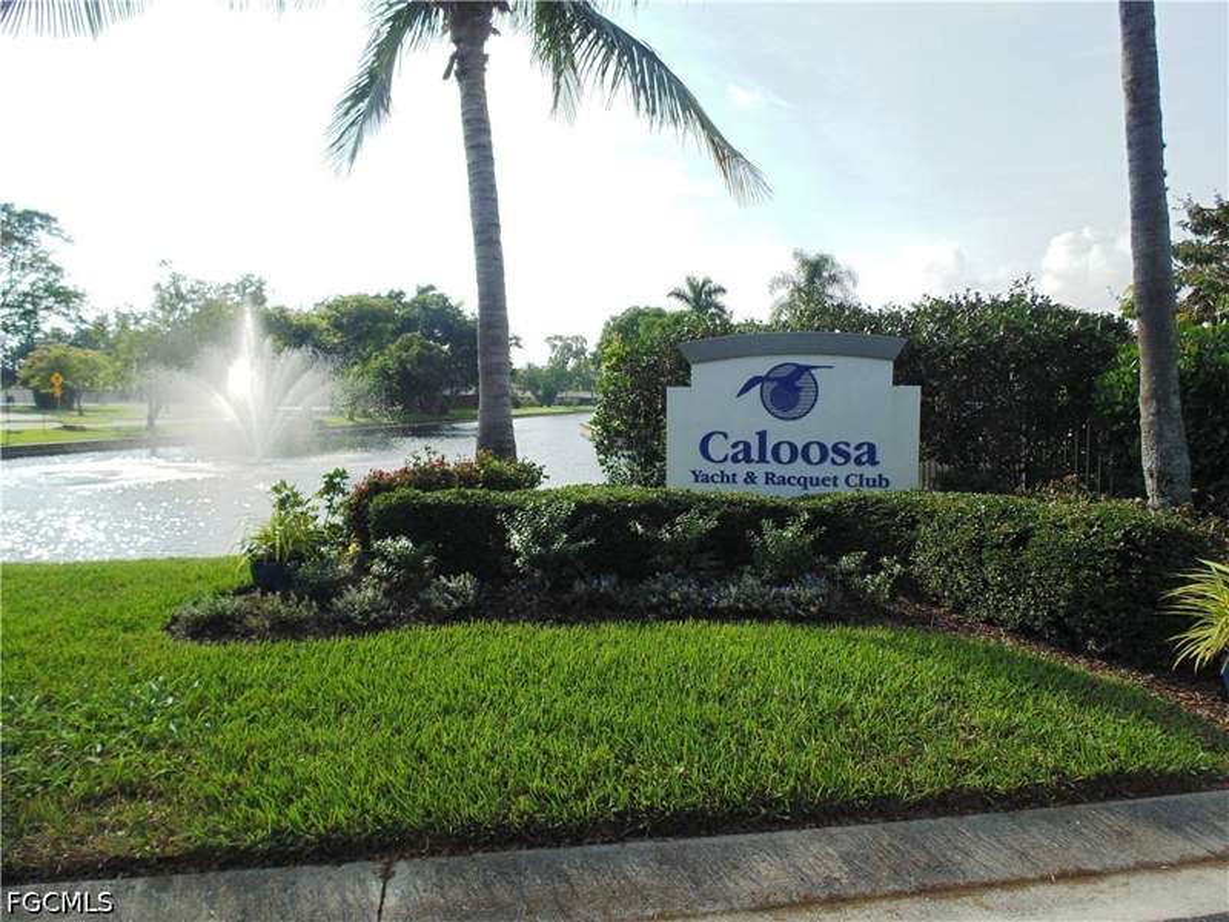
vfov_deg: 61.1
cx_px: 614
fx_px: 781
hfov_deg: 76.4
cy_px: 461
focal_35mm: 22
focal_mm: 4
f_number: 9.7
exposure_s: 1/100
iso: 80
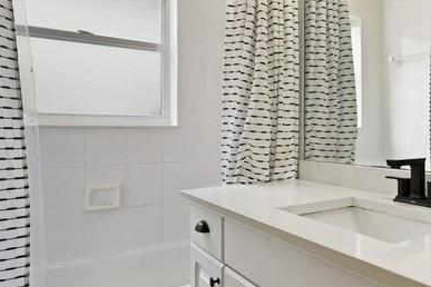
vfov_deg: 42.3
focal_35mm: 31
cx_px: 306
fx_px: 371
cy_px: 137
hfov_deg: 58.1
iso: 100
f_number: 8
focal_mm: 15
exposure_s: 1/5
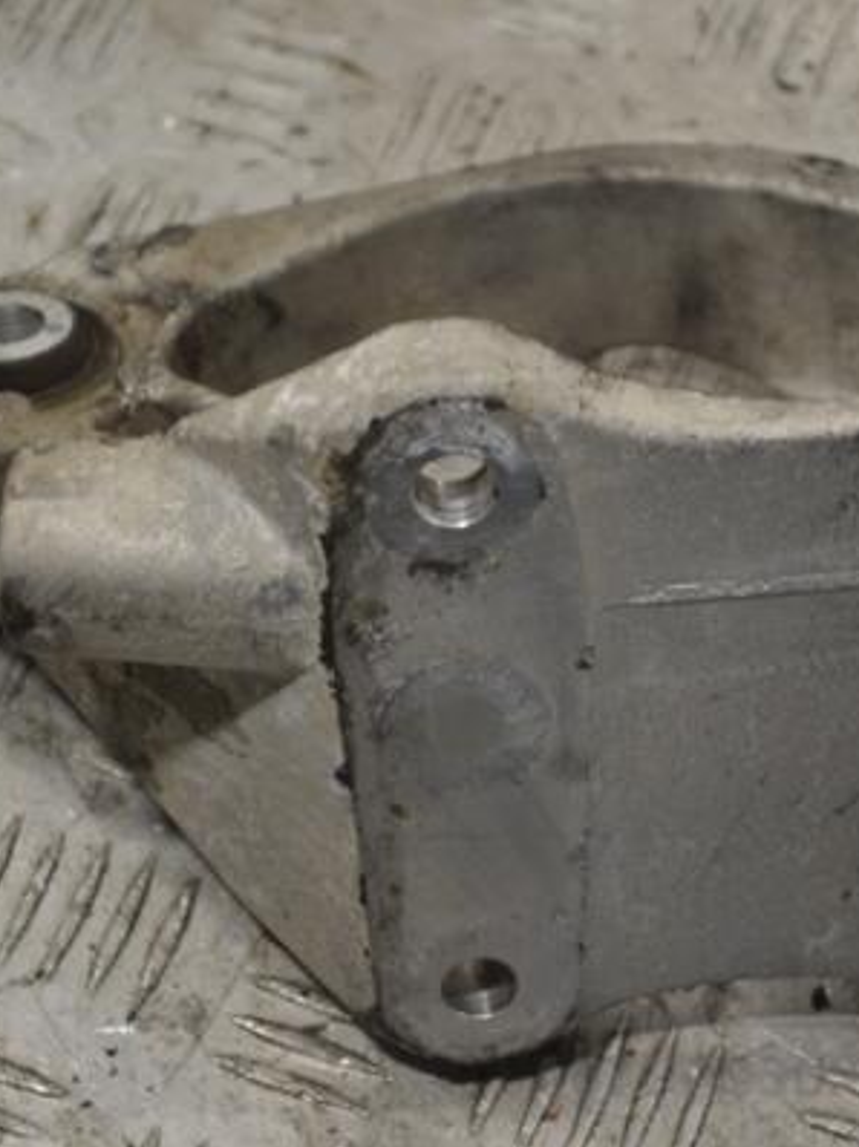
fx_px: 3966
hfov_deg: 12.4
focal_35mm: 120
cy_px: 574
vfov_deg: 16.5
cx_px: 476
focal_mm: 55
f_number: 5.6
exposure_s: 1/80
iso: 400
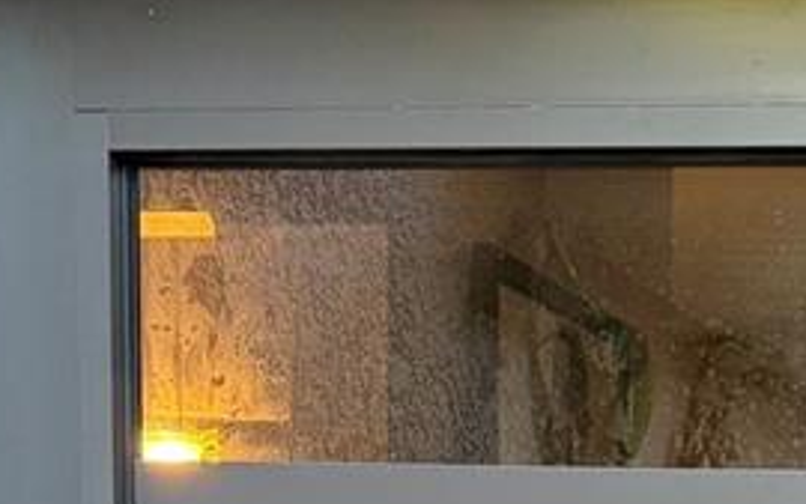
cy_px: 1241
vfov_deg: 10.0
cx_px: 919
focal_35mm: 113
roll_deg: -2.5
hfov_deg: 17.7
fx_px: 2483
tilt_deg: -10.0
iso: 500
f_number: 1.78
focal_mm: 6.76
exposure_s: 1/60
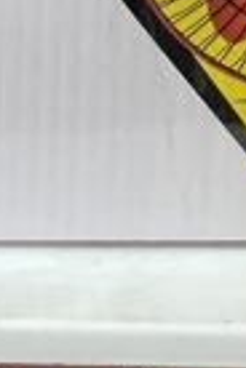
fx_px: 3208
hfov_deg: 4.4
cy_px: -661
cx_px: 102
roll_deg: -2.3
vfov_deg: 6.2
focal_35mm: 313
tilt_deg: -7.7
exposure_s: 1/50
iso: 320
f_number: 2
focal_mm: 6
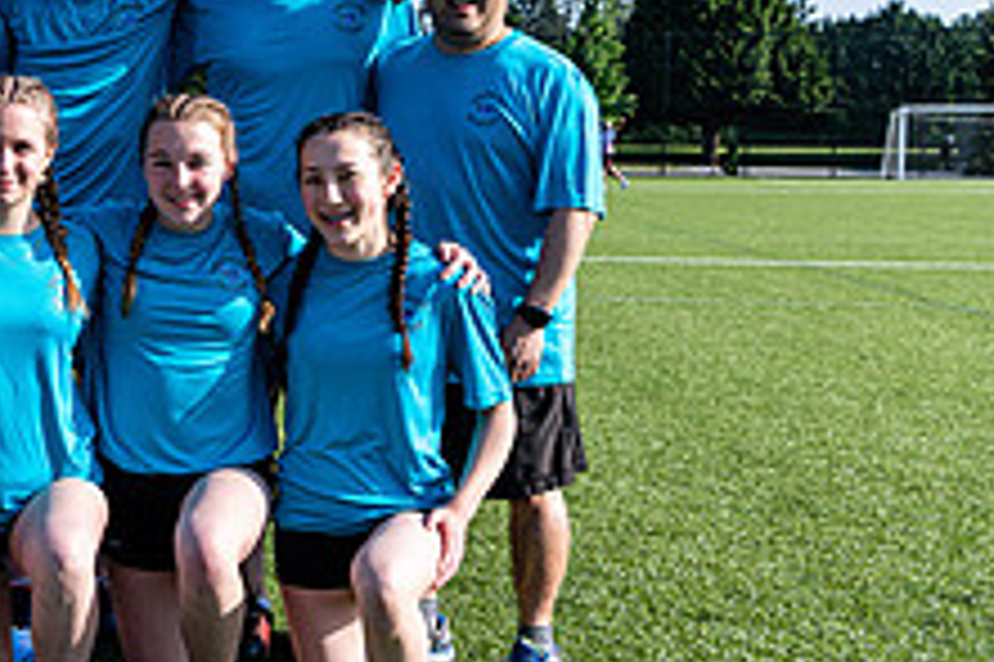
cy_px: 259
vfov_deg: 21.5
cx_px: -211
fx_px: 1738
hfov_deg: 27.8
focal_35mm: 63
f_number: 5.6
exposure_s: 1/250
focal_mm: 24
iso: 64
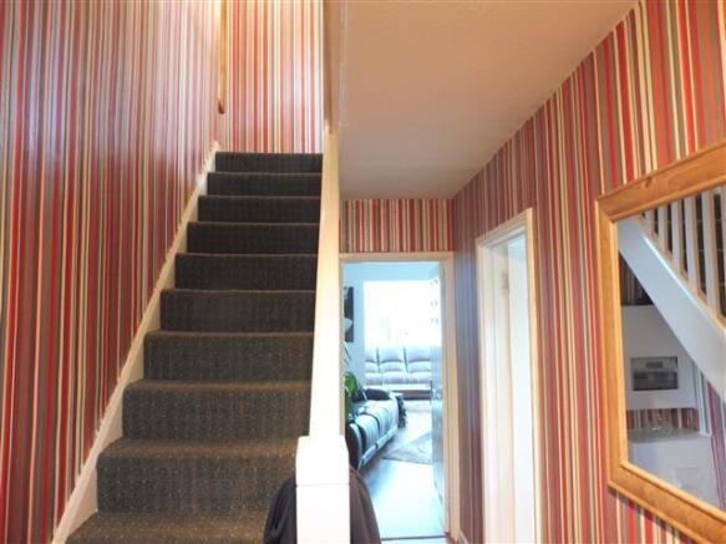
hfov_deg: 71.6
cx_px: 363
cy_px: 272
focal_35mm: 24
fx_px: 503
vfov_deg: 56.8
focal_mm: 4.3
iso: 400
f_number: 3.3
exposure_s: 1/6
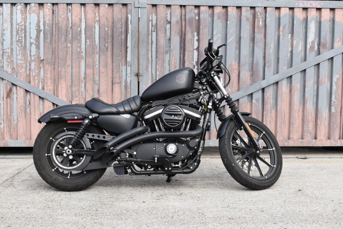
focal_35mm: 48
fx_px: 457
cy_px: 114
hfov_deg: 41.1
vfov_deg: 28.1
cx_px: 172
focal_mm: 32
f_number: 8
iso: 200
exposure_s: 1/250
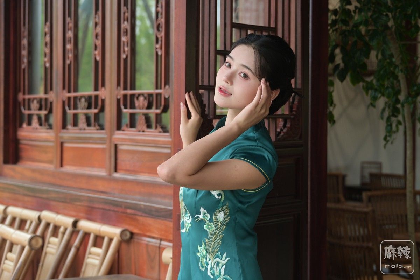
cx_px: 210
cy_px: 140
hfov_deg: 22.9
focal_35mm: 89
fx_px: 1038
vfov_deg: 15.4
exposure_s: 1/100
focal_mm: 89
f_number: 6.3
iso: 160
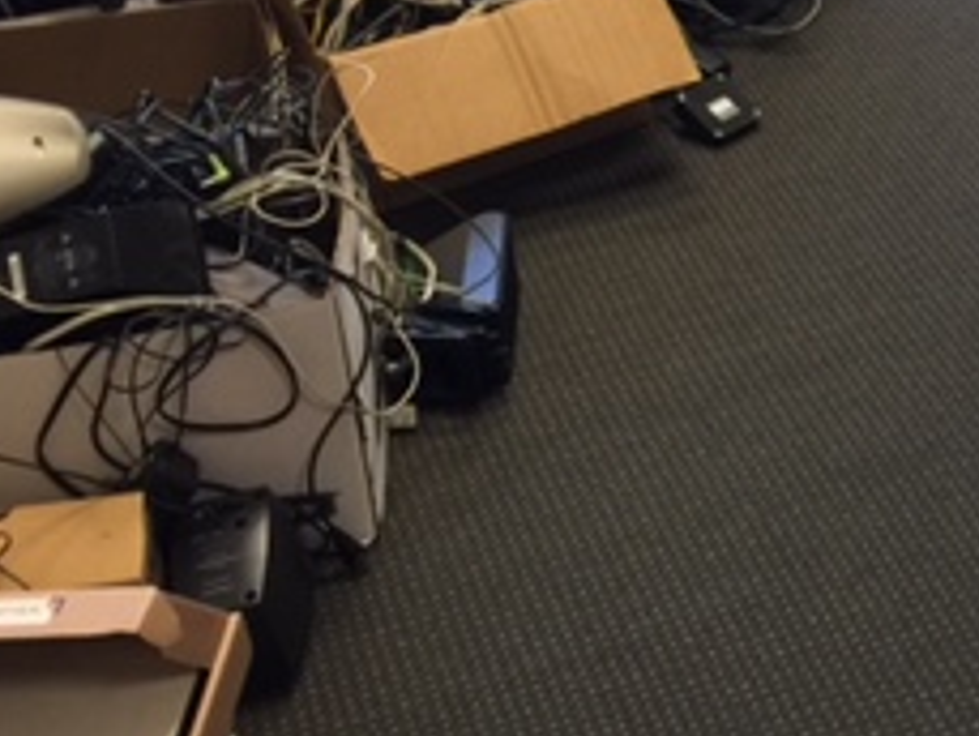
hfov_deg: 22.7
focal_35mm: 81
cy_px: 94
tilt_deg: -27.8
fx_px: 2292
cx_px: 1082
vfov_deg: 18.0
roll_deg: -1.4
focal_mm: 4.15
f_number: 2.2
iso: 80
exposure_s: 1/15
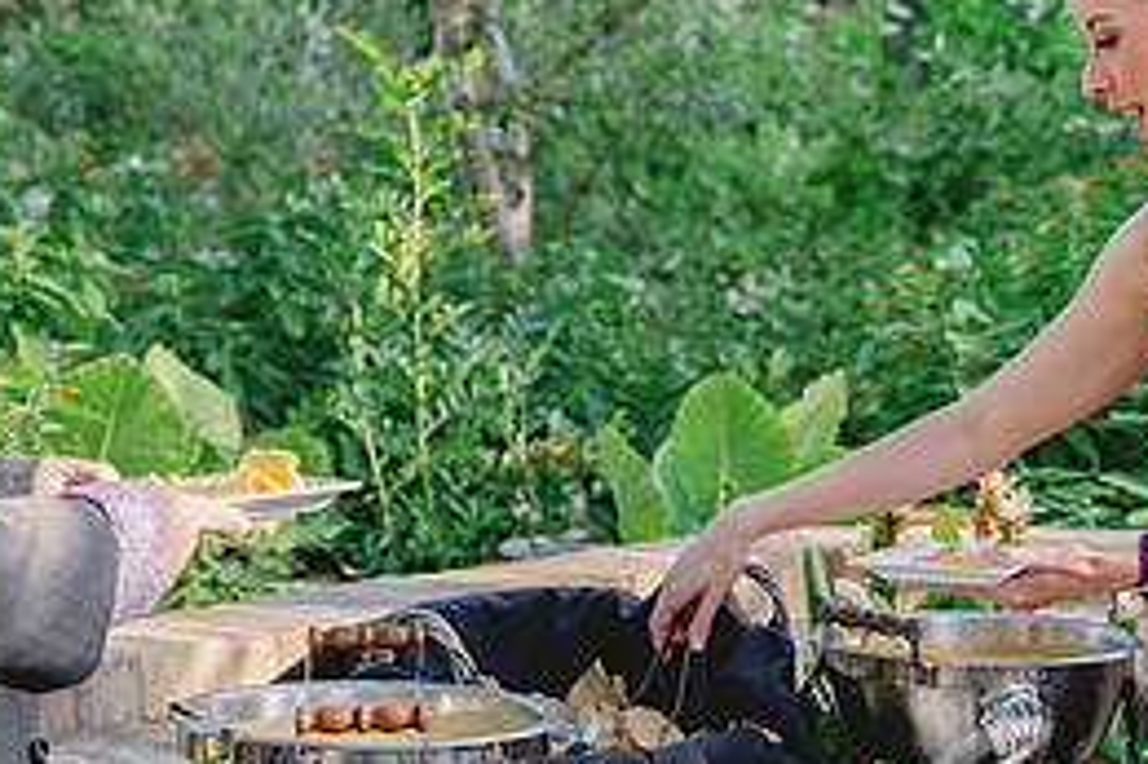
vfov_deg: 13.0
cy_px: 466
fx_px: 3346
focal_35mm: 105
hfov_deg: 19.4
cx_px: 795
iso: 400
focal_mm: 47
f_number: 3.2
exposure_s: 1/160
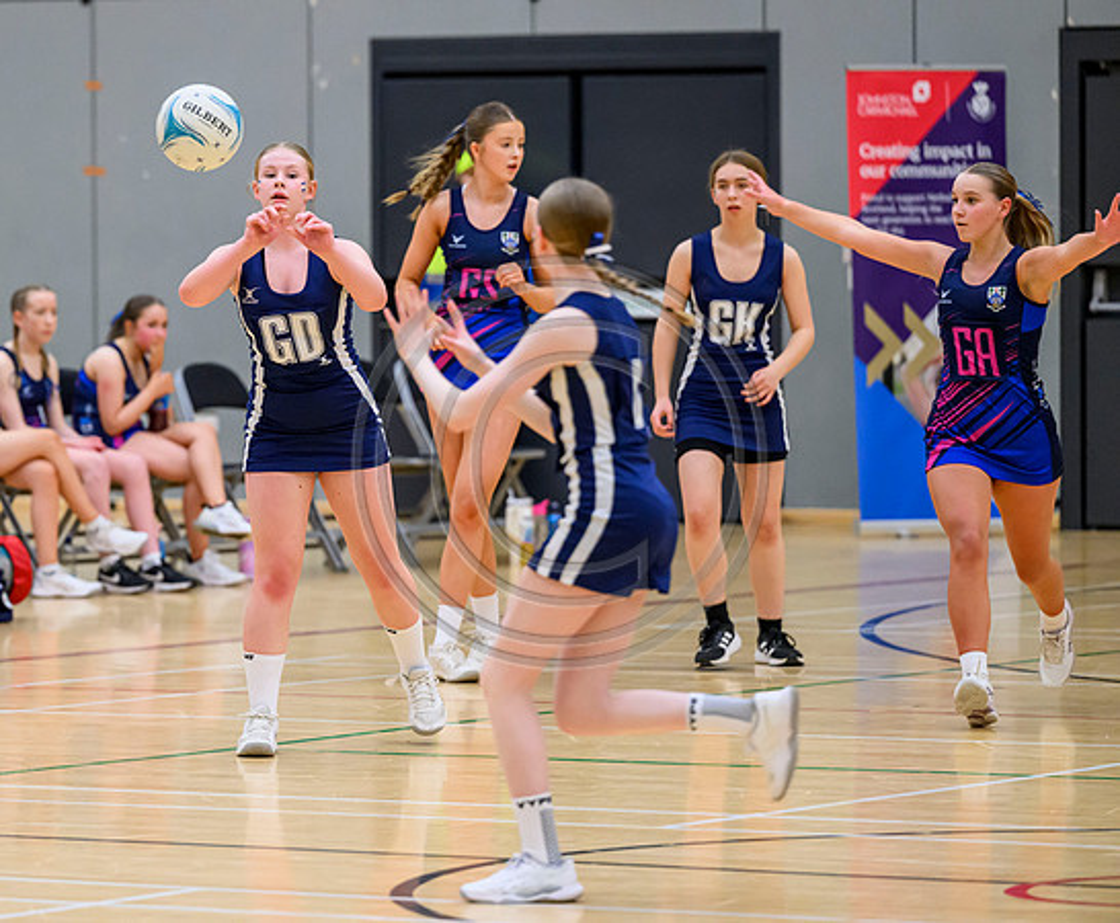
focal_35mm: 252
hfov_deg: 7.6
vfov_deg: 6.3
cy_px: 417
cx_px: 360
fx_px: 8438
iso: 6400
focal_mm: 200
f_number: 3.5
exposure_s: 1/800
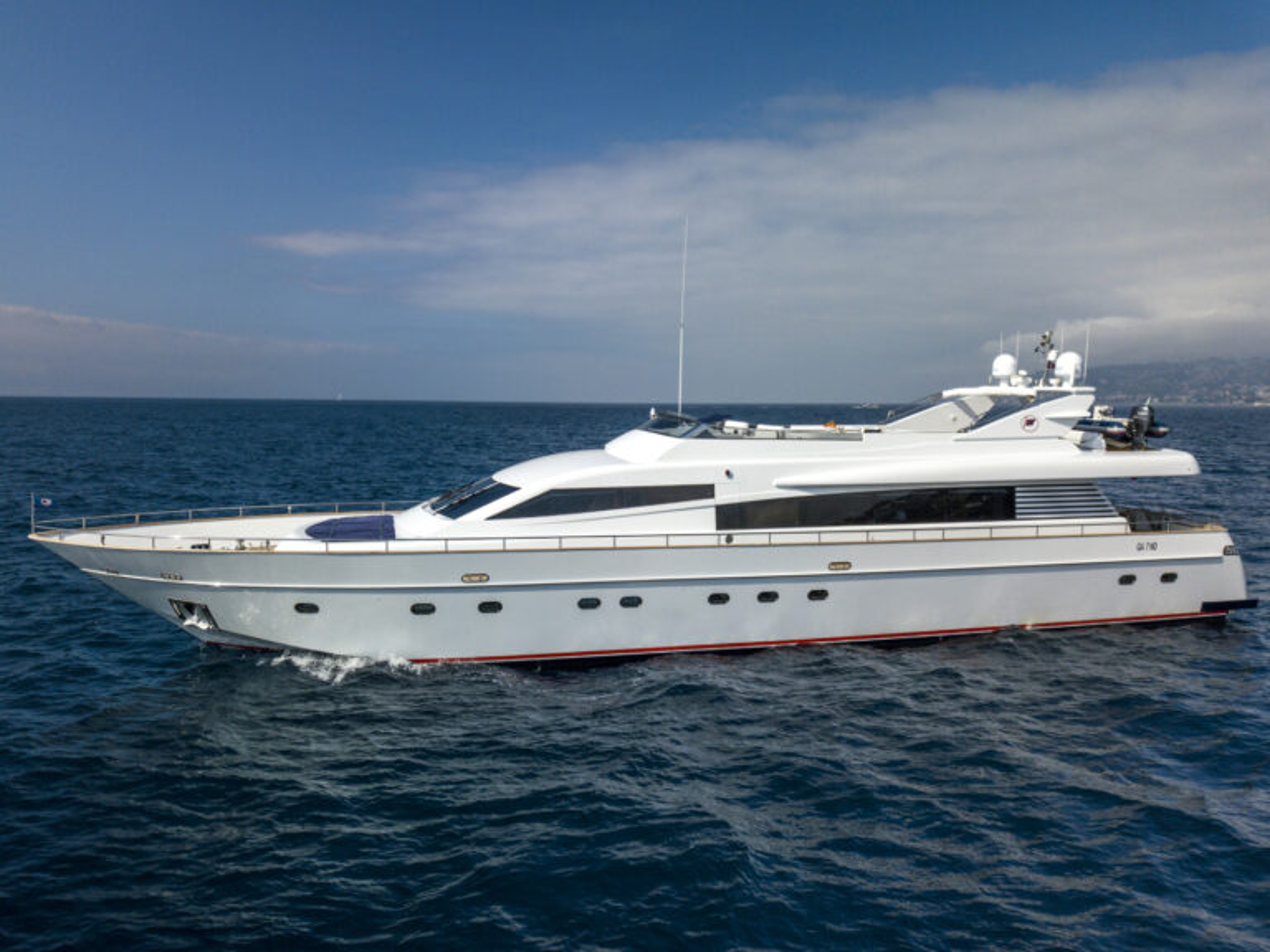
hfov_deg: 67.3
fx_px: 954
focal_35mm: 26
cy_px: 476
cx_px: 635
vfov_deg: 53.1
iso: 100
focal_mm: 4.73
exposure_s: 1/120
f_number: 2.2
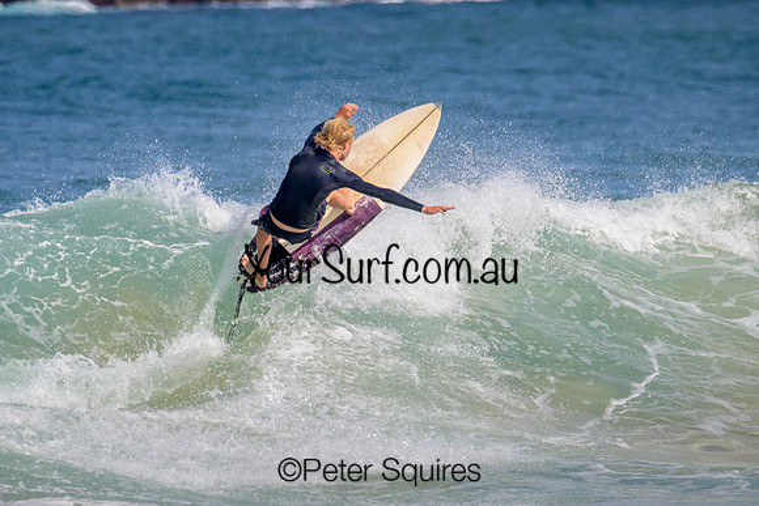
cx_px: 333
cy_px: 181
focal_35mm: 810
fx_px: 17089
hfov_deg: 2.5
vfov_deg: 1.7
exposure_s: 1/2000
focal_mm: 630
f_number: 11
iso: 640
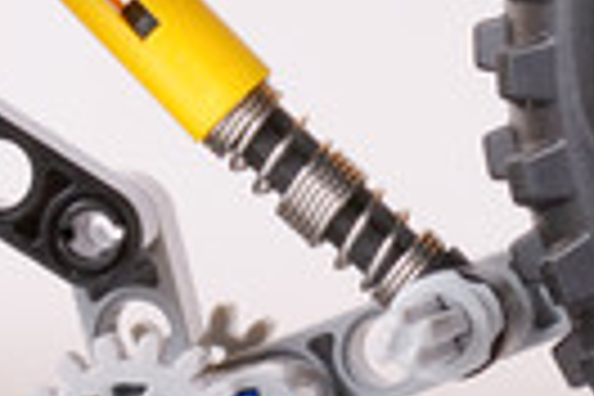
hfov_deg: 4.0
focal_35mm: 512
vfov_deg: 2.7
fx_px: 8447
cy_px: -140
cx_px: 418
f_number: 6.3
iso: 200
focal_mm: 50
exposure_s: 1/160
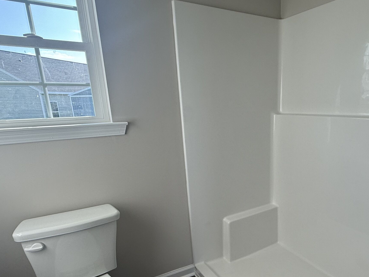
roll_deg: +1.0
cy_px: 176
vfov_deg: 54.2
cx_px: 235
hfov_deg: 68.1
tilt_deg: -14.8
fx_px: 266
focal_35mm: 25
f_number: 2.2
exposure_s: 1/133
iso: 50
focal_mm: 2.22
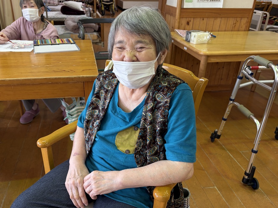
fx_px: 241
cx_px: 130
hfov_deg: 59.9
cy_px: 107
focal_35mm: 30
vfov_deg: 46.8
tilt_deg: -27.8
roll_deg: -0.6
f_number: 1.6
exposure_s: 1/60
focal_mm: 5.96
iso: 64
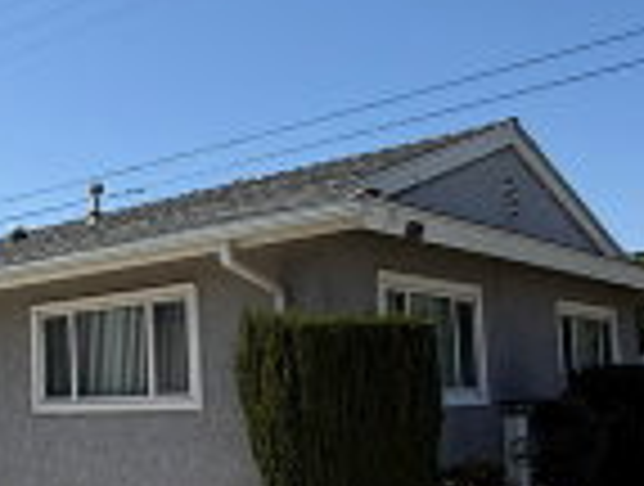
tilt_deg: +5.0
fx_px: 933
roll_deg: +0.5
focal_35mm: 50
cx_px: -59
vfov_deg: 29.0
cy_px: 333
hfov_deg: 33.4
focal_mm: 2.22
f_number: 2.2
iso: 50
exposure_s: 1/2717
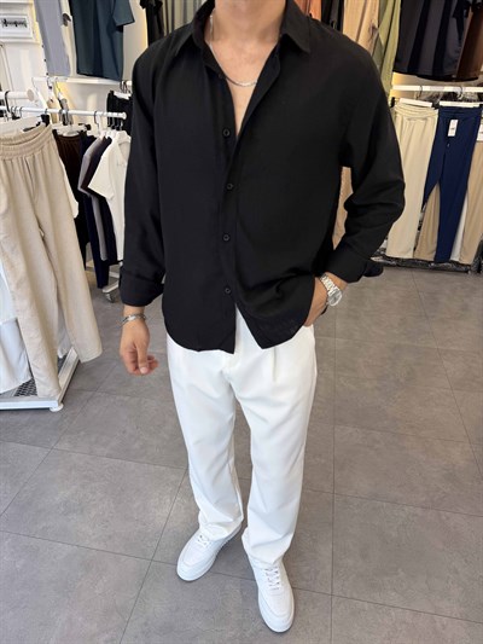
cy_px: 322
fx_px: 446
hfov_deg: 56.8
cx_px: 242
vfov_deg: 71.6
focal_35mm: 24
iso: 64
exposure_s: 1/231
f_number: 1.78
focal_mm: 6.76
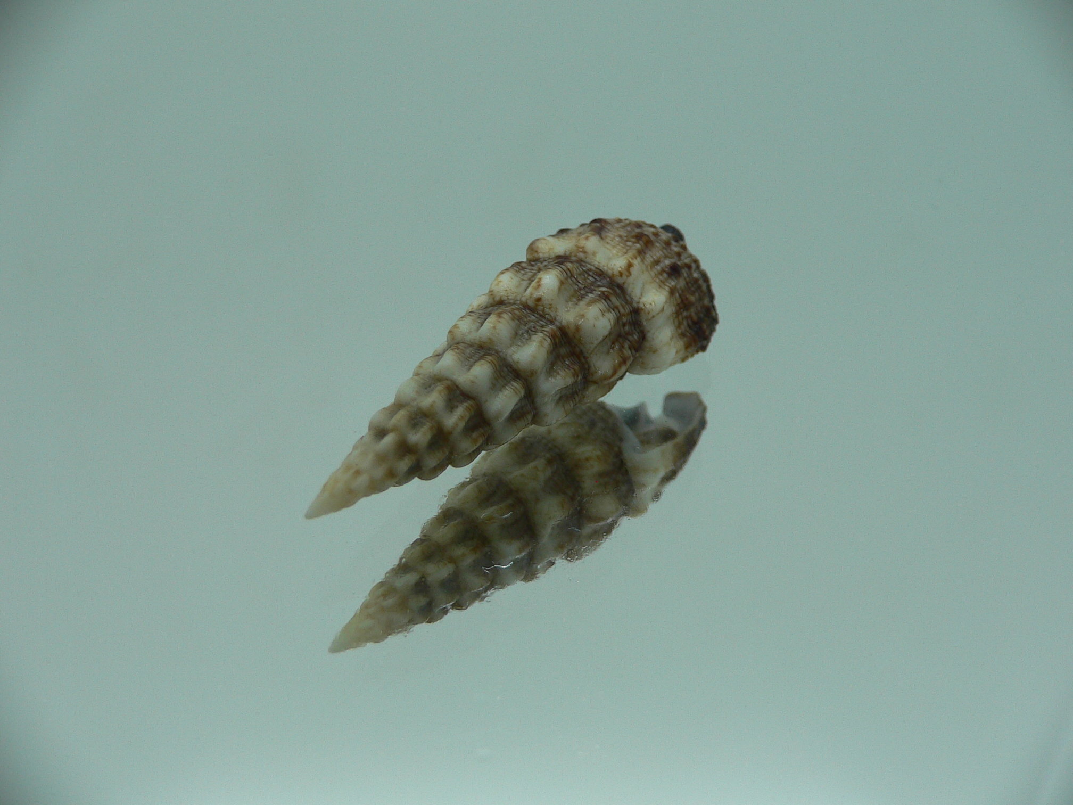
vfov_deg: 40.7
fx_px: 1085
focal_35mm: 35
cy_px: 402
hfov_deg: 52.6
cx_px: 536
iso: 80
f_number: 2.8
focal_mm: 4.6
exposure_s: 1/60
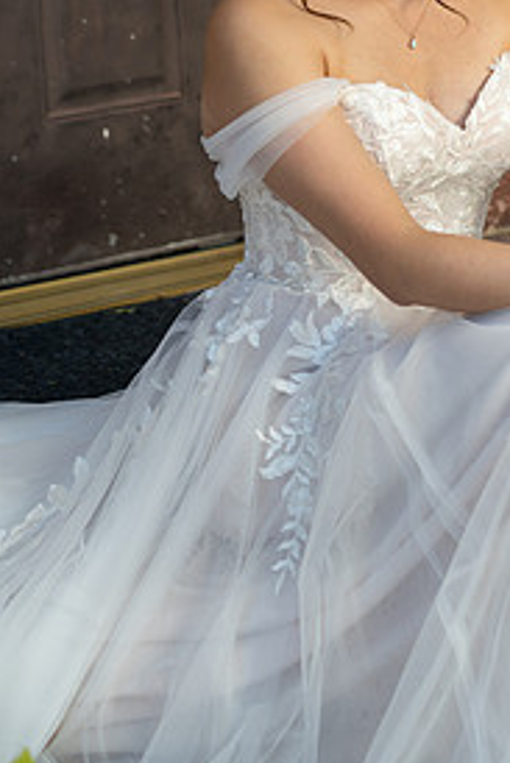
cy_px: 175
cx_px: 415
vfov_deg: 17.7
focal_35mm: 115
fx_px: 2440
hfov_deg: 11.9
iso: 125
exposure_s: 1/200
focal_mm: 70
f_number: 4
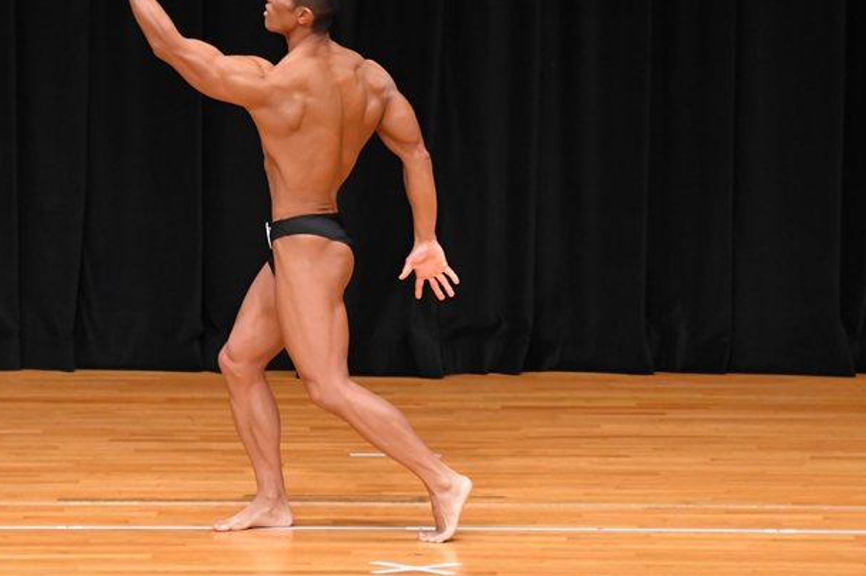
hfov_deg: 6.0
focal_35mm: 345
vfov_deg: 4.0
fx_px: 8294
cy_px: 232
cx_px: 330
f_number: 5.6
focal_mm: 180
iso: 4000
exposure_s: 1/400
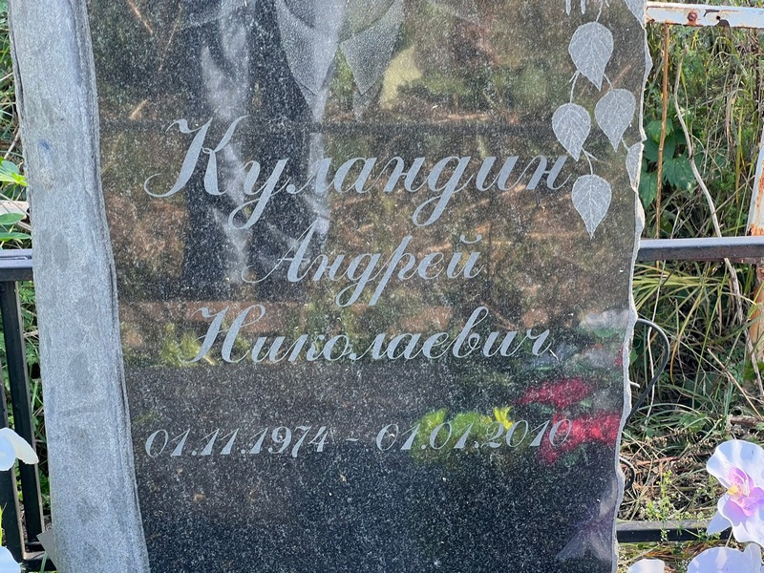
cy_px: 286
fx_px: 1699
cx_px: 382
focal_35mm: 77
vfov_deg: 19.1
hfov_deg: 25.3
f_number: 2.8
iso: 50
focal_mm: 9
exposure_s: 1/99
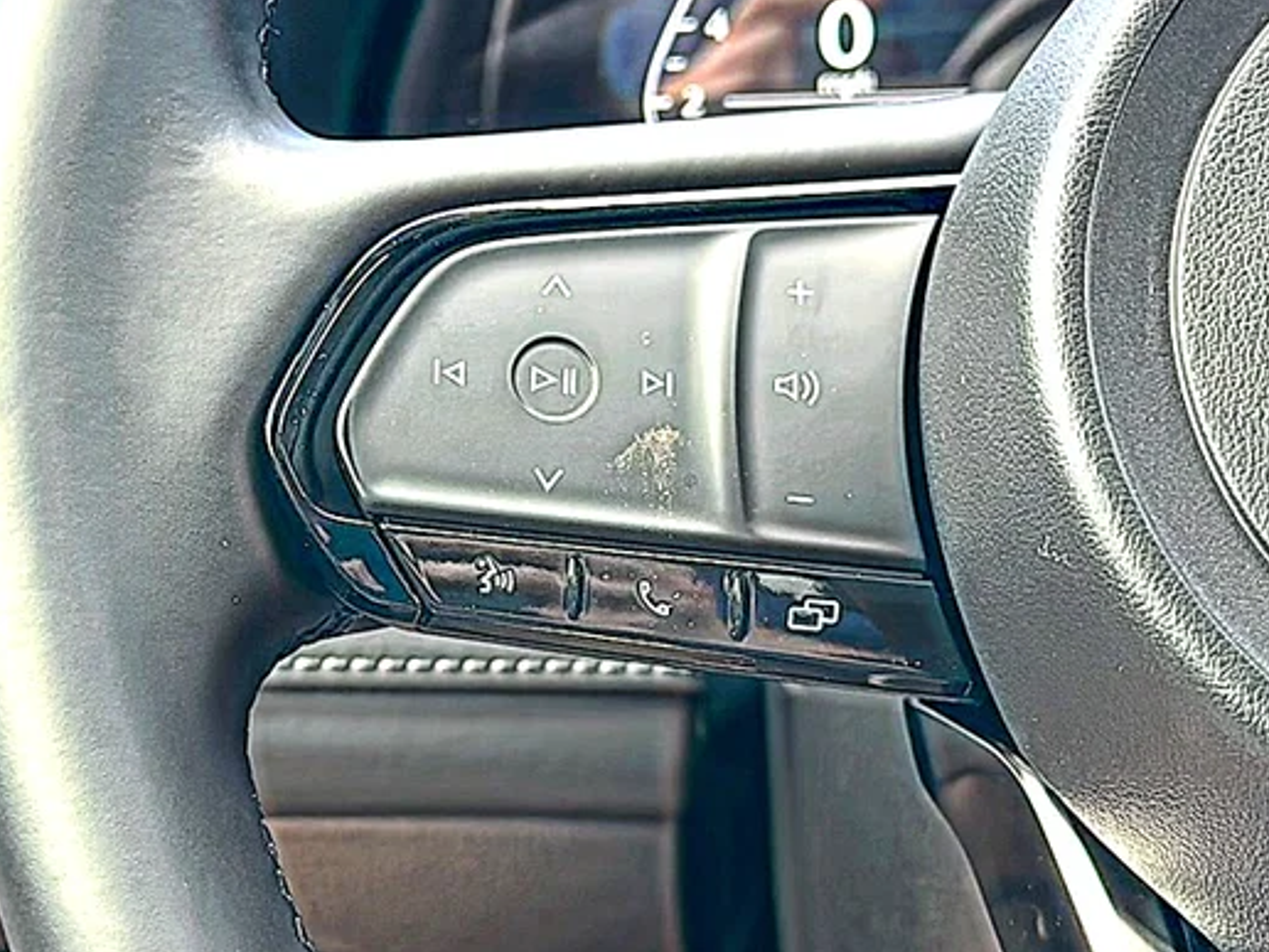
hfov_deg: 31.6
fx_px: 2236
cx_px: 514
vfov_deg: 24.0
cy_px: 439
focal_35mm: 61
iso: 64
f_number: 1.78
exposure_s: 1/131
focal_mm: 6.86
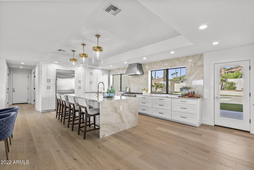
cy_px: 85
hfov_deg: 96.7
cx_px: 127
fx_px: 113
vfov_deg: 73.8
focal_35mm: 16
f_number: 8
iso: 2000
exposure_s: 1/25
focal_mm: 16
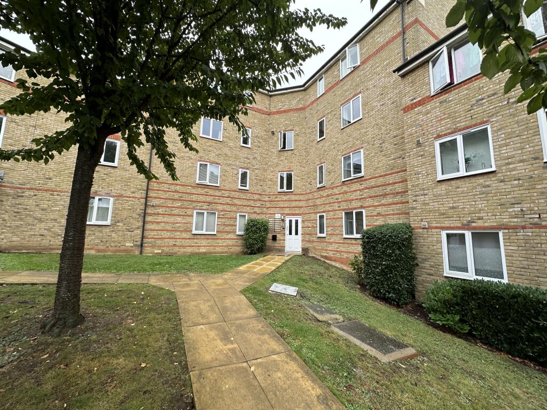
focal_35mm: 14
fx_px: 221
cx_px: 274
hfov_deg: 102.1
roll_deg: -0.8
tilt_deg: +7.5
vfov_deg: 85.7
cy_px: 205
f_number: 2.2
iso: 40
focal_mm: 2.22
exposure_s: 1/170
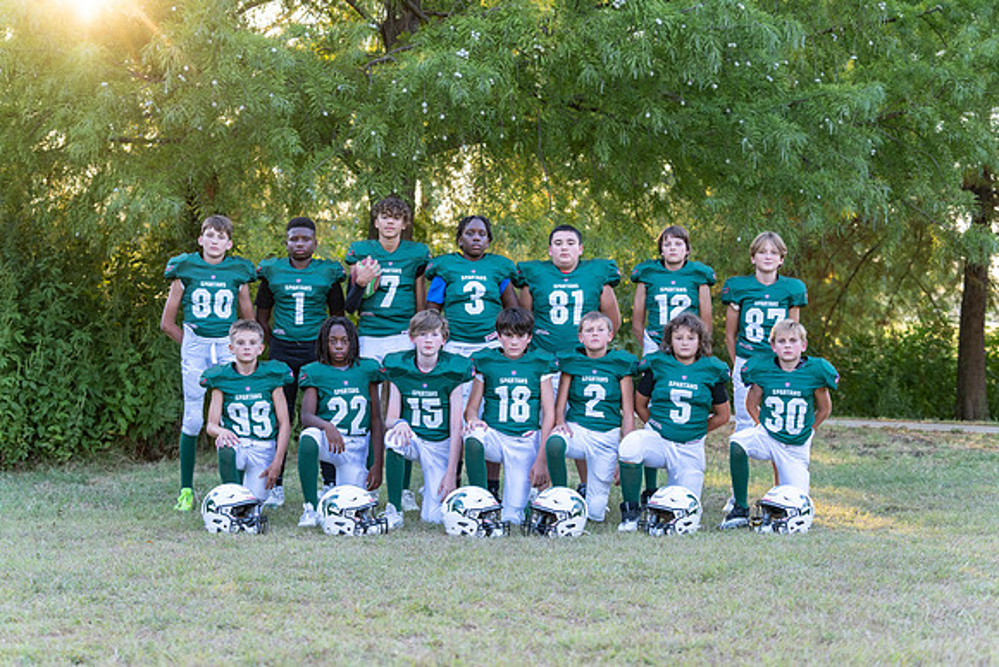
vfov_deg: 18.2
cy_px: 334
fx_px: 2082
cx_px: 500
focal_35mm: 75
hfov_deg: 27.0
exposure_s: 1/320
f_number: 4
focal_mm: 75
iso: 640
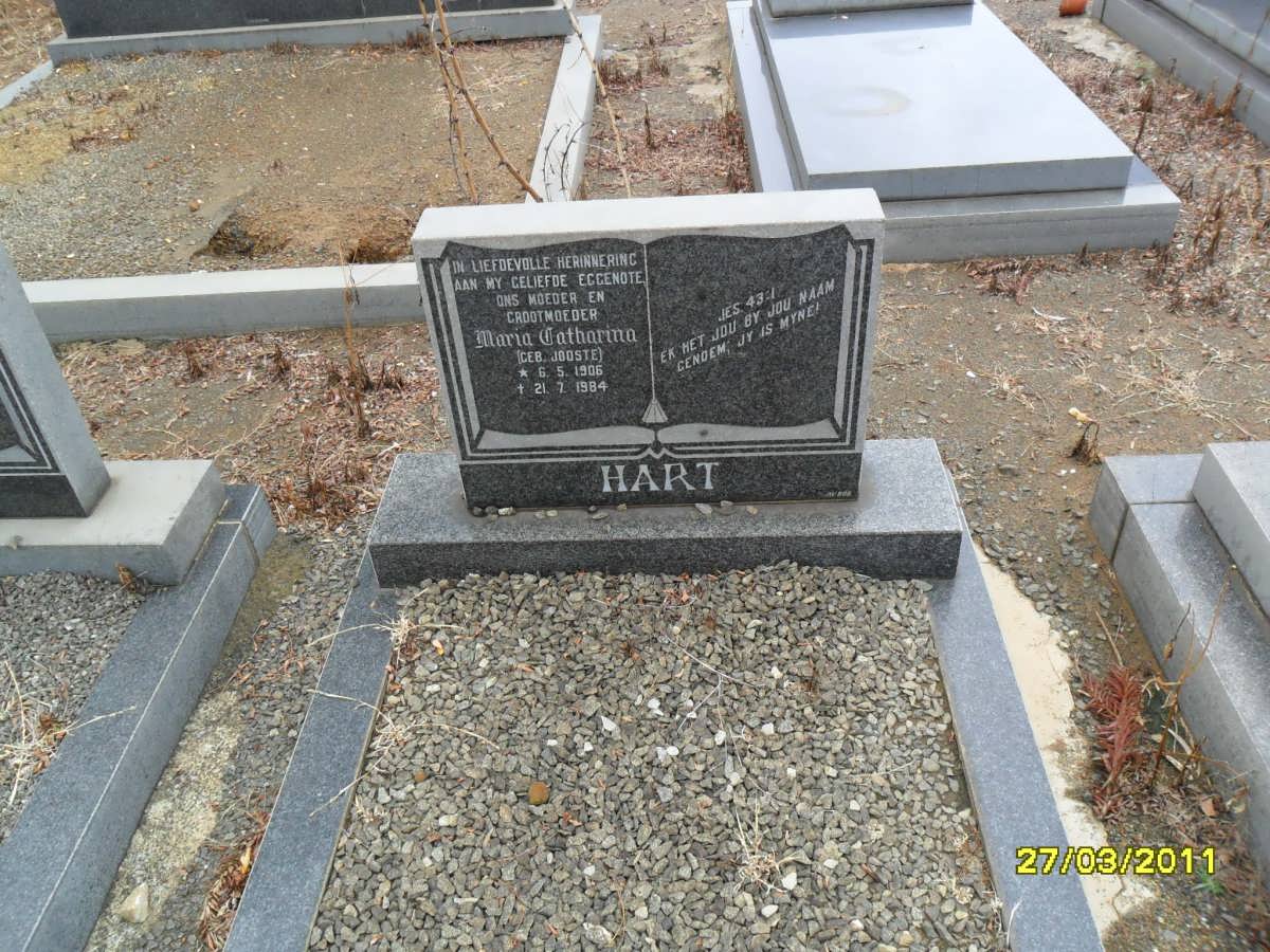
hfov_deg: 65.3
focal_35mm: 27
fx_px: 991
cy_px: 476
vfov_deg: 51.4
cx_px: 635
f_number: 3.5
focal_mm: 4.9
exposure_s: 1/180
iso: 100
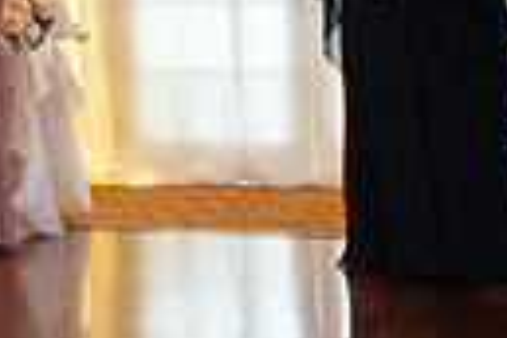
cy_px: -128
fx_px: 2155
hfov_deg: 11.7
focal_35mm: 153
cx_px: -593
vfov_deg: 8.8
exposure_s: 1/60
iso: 6400
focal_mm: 34
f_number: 4
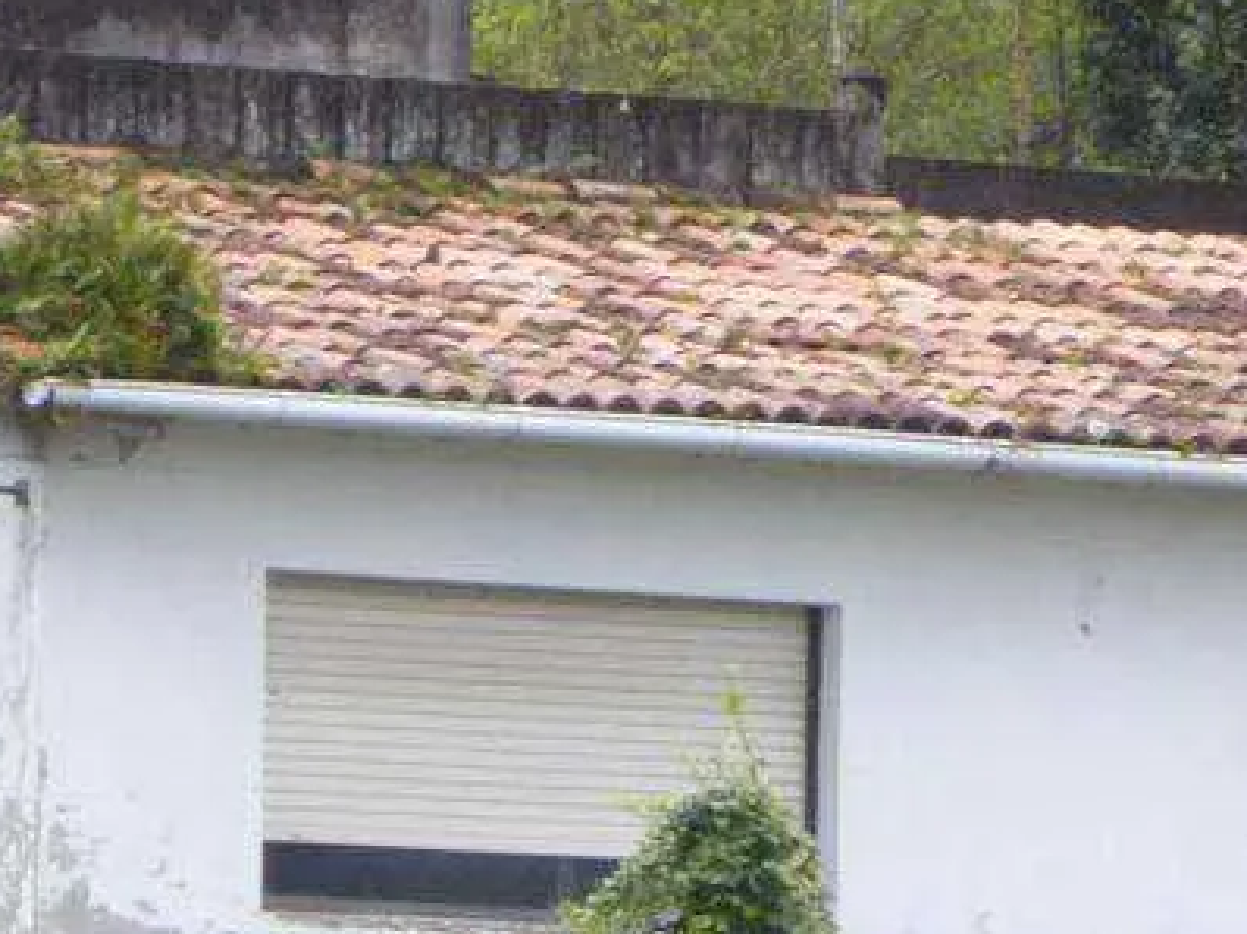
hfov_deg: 2.6
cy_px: 1135
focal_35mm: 772
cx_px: 946
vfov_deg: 1.9
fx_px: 27794
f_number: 8
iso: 200
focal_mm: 28.7
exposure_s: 1/80
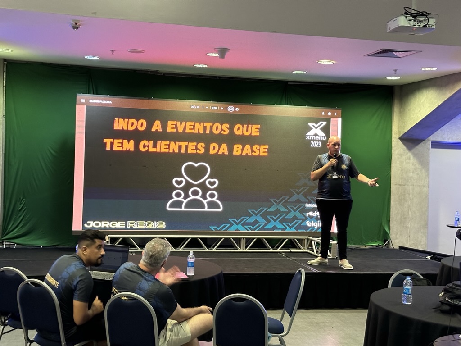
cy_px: 173
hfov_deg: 39.7
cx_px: 230
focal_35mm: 48
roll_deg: -1.0
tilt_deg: -1.1
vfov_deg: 30.3
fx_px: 639
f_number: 1.78
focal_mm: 6.86
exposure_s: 1/40
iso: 500
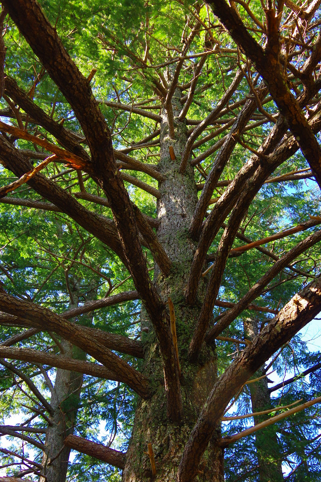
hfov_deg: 34.1
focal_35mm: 39
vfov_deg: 49.5
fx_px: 522
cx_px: 191
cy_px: 263
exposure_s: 1/100
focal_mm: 18
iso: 200
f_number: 5.6
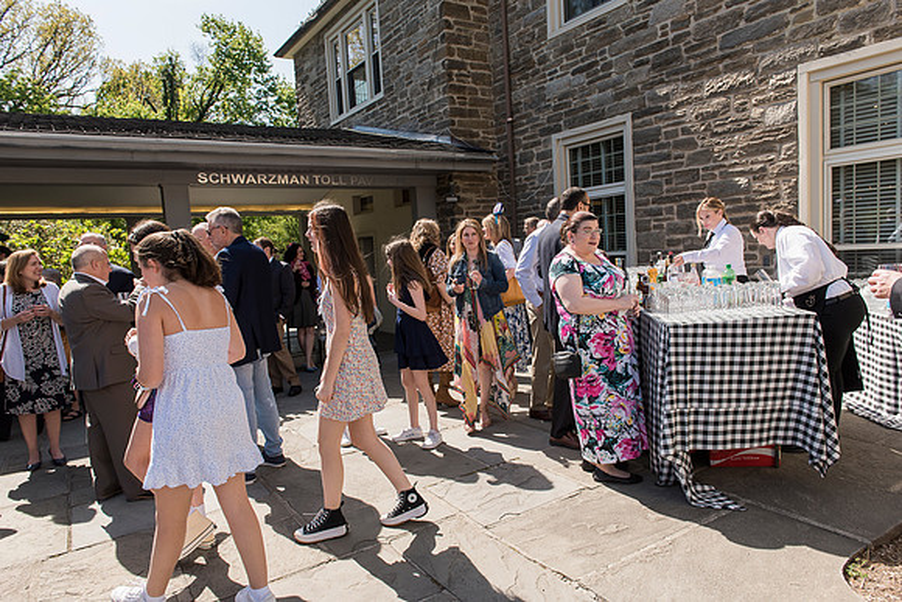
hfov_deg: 73.7
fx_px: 601
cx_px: 451
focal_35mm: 24
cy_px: 301
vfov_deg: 53.2
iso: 400
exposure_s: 1/1600
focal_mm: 24
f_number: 5.6
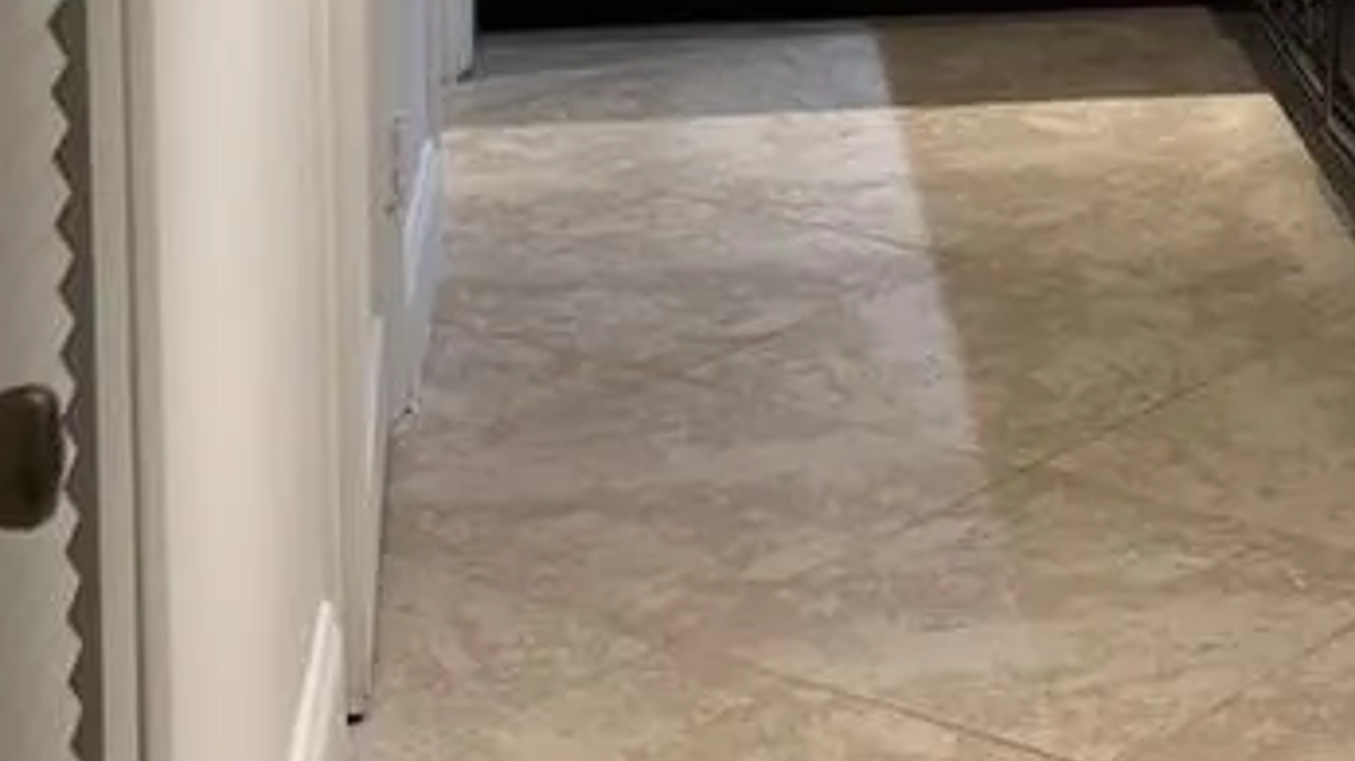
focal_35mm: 98
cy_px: -336
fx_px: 3520
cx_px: 1745
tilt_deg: -8.2
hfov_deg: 20.0
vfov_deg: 11.9
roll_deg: -1.1
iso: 125
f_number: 1.5
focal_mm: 5.7
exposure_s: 1/120
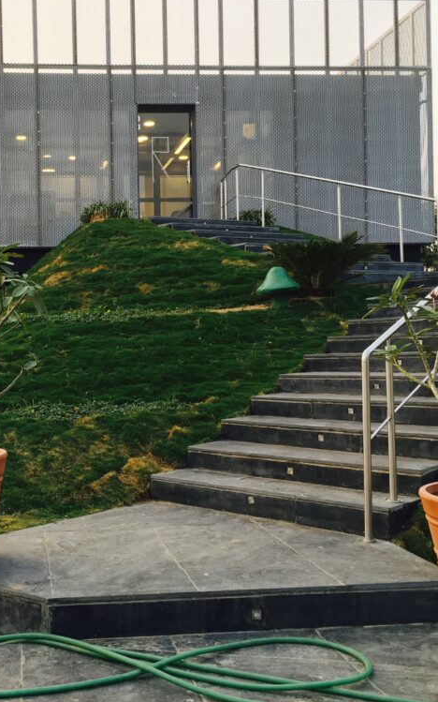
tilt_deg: +0.5
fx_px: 802
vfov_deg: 47.2
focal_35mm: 42
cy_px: 351
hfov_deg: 29.9
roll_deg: +1.8
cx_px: 94
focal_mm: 4.15
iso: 40
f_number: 2.2
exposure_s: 1/100
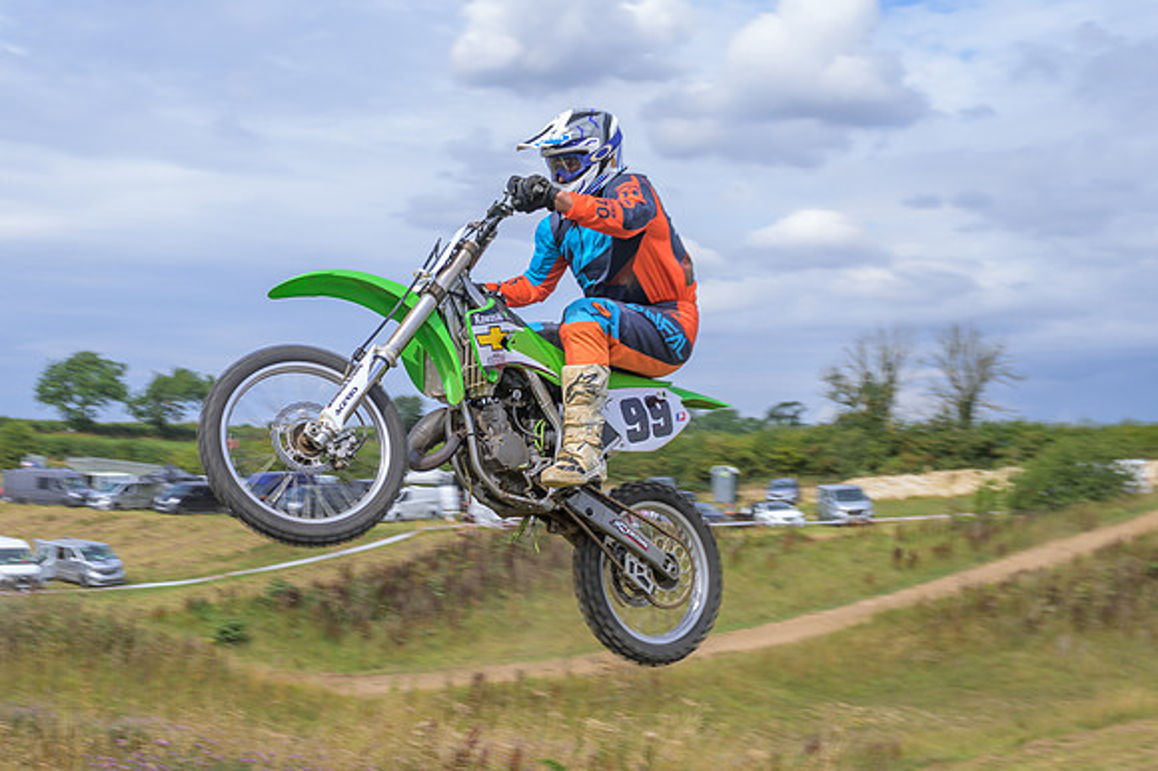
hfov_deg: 37.4
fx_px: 1679
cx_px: 325
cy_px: 544
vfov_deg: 25.6
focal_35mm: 52
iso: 50
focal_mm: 24
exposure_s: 1/320
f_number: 4
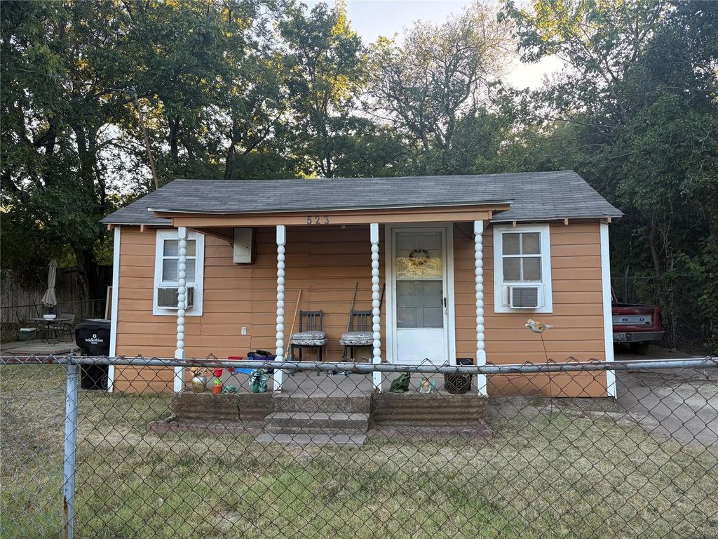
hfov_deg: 67.3
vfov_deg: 53.1
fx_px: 539
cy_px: 270
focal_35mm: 26
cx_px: 359
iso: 50
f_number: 1.6
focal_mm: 5.96
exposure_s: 1/232
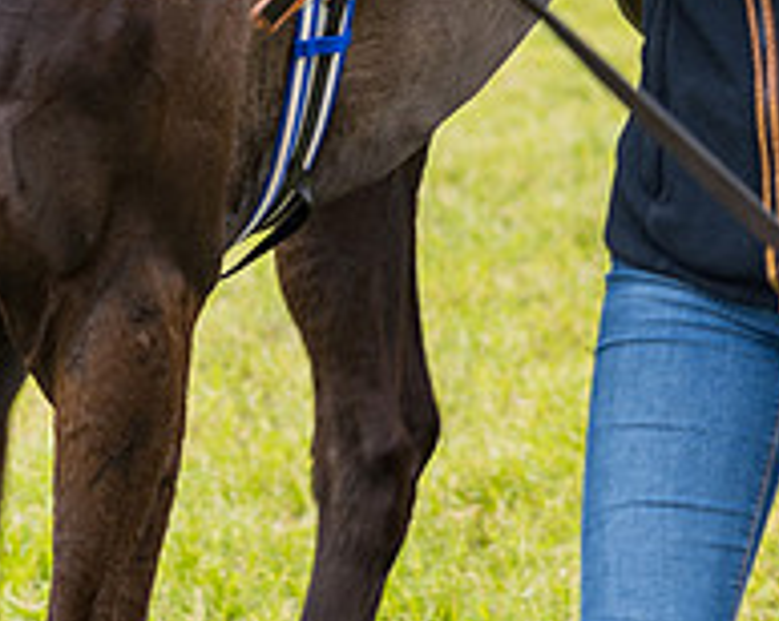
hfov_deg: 4.9
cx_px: 884
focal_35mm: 396
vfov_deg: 3.9
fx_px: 9121
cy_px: -174
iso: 50
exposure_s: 1/125
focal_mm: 97
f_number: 4
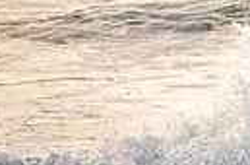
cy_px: 175
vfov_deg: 1.1
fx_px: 8504
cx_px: 417
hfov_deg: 1.7
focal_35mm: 1229
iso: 160
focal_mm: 200
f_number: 5.6
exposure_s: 1/2000
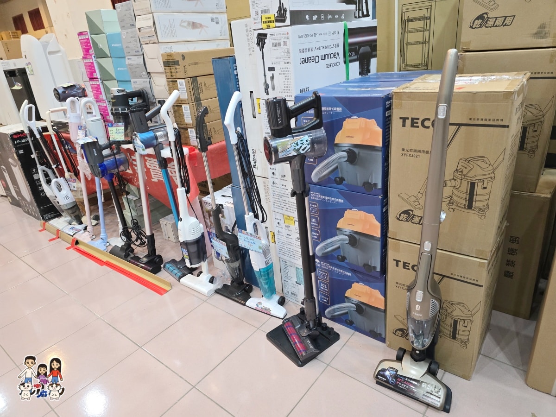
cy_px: 208
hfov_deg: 73.9
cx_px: 278
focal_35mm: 23
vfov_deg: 58.9
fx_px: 369
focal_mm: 6.3
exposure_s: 1/120
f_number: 1.7
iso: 800
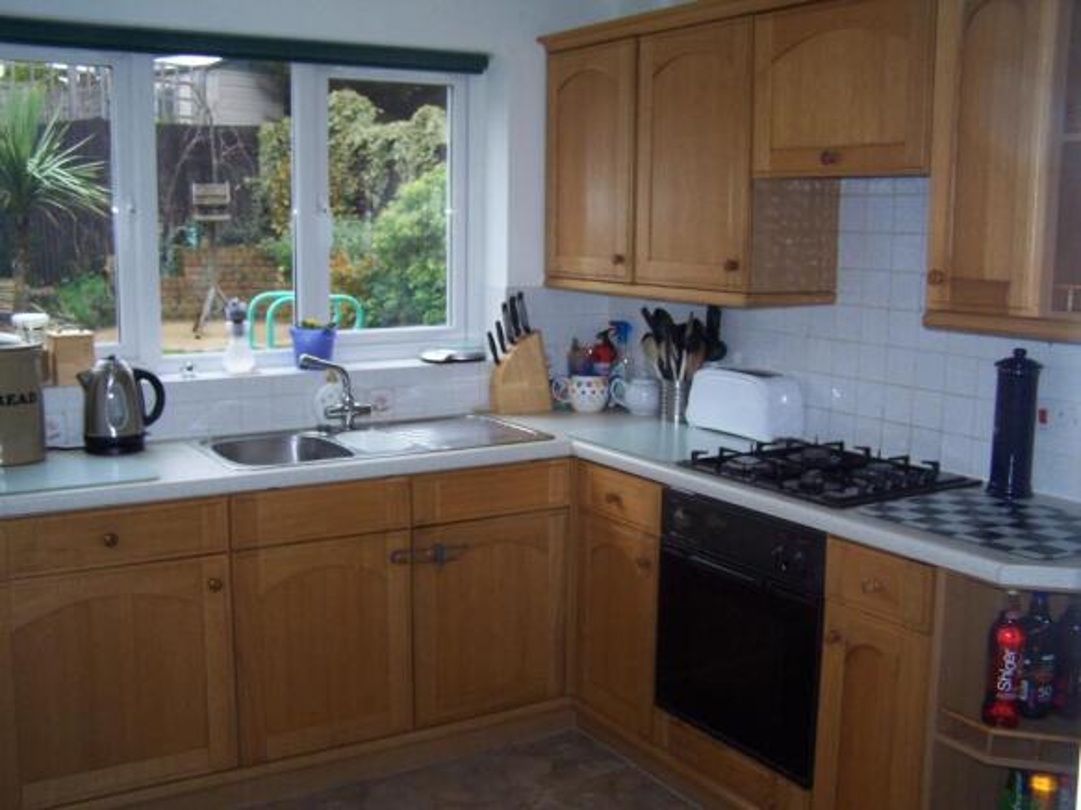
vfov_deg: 37.7
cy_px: 405
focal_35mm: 38
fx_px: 1186
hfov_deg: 49.0
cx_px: 540
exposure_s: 1/60
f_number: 2.8
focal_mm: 6.3
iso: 140
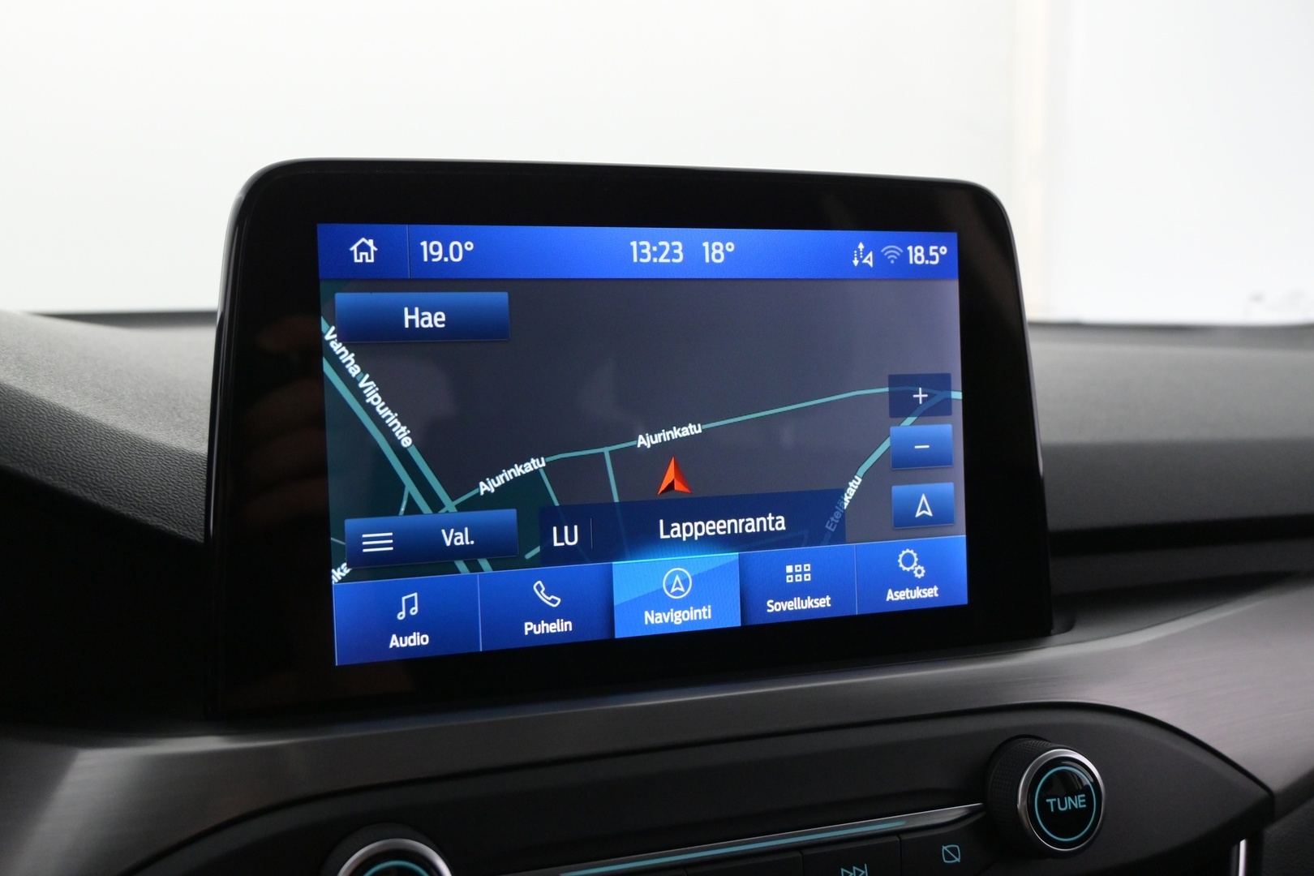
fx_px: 1259
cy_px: 438
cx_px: 657
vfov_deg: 38.4
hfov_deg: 55.1
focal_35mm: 34
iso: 2500
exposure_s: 1/60
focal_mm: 23
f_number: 5
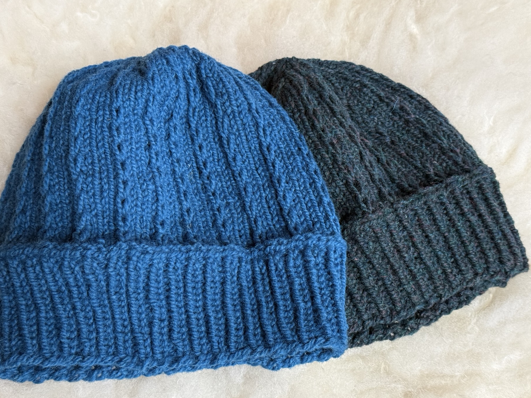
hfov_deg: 36.2
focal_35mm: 53
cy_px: 209
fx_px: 813
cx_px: 254
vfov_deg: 27.5
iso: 320
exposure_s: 1/40
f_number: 1.78
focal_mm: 6.76
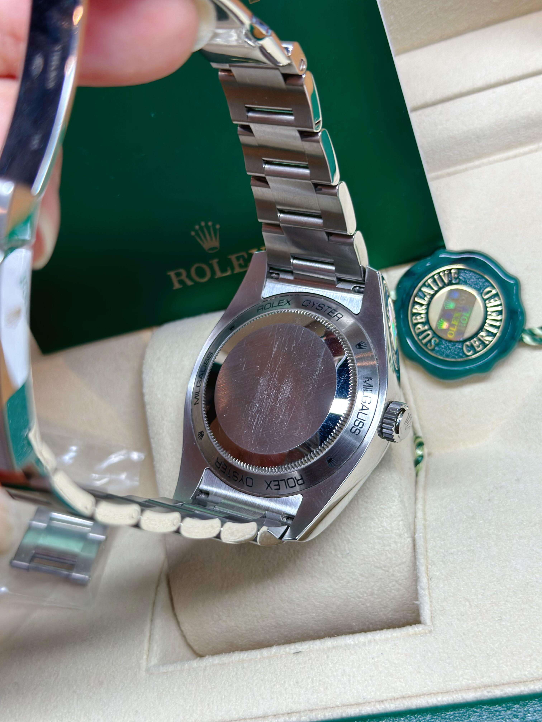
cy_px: 361
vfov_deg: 39.7
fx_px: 1002
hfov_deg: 30.3
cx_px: 271
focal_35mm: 48
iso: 64
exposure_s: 1/121
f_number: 1.78
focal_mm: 6.86
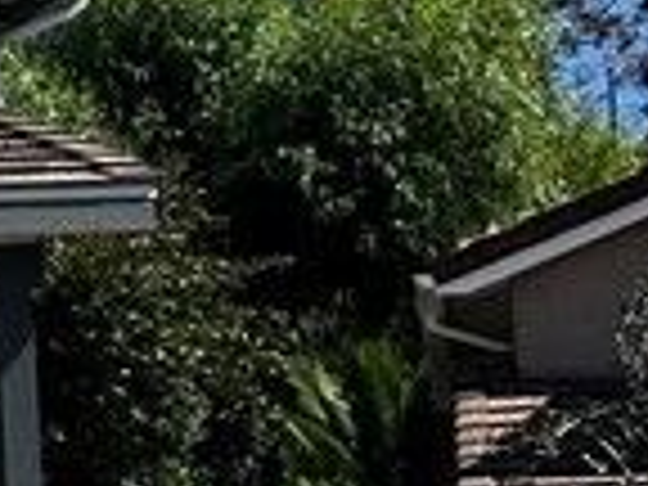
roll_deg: -1.5
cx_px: -1584
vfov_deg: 8.0
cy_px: 396
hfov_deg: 8.2
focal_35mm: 185
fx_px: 3463
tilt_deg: +10.0
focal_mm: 5.7
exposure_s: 1/4630
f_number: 1.5
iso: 50
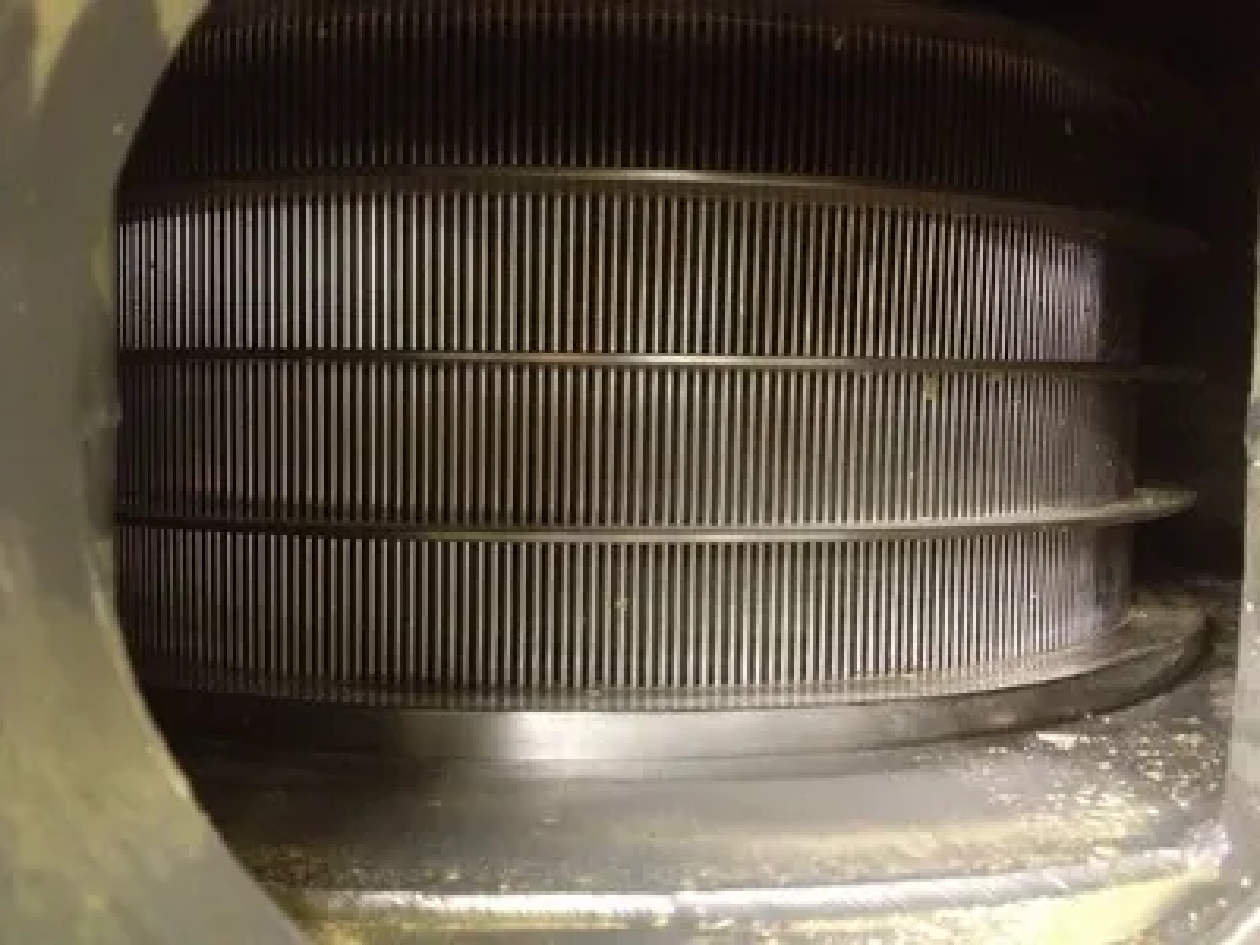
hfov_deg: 52.6
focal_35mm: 35
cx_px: 630
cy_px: 472
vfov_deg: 40.7
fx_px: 1274
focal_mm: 4.28
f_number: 2.4
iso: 800
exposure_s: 1/15
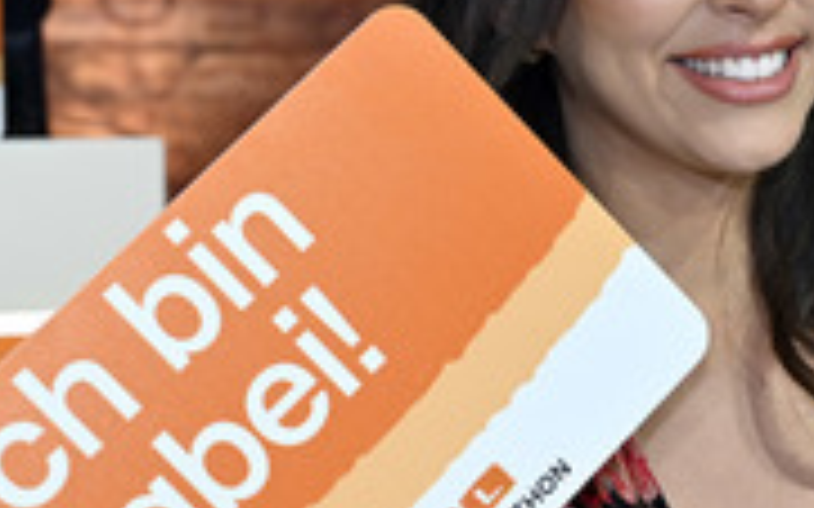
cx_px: 636
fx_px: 2196
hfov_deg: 20.8
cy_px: 247
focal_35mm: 99
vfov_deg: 13.2
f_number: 4
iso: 1000
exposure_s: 1/200
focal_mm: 39
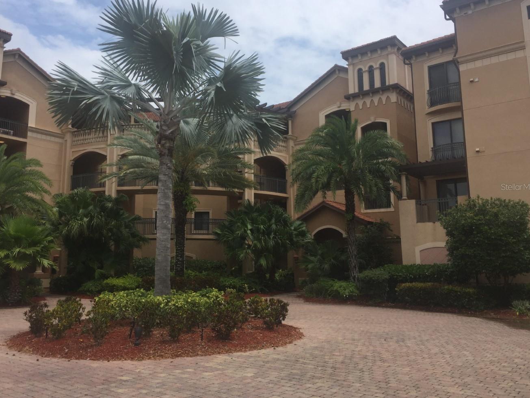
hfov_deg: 56.8
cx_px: 247
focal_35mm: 32
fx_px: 490
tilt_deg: +9.4
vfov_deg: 44.1
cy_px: 187
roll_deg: -2.0
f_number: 2.2
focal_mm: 4.15
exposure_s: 1/3049
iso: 32
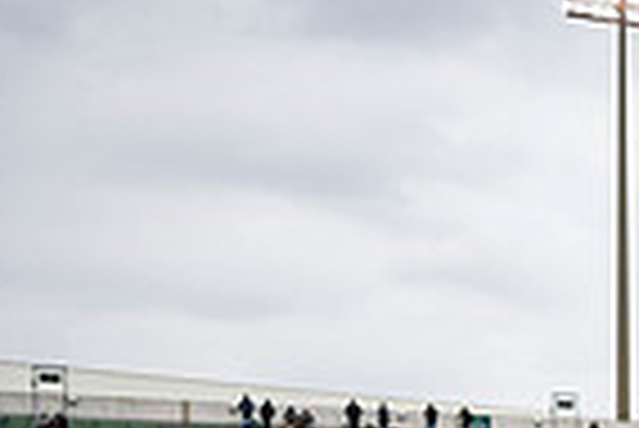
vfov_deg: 13.2
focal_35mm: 98
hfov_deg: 16.4
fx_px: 1741
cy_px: 651
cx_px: 1238
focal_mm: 24
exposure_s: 1/500
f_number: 2.8
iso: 100
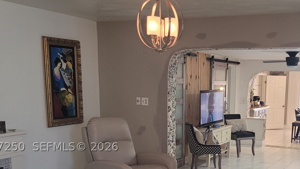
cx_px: 218
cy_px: 147
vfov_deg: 23.9
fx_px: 390
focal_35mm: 49
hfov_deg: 41.1
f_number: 1.8
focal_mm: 5.4
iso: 200
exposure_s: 1/60
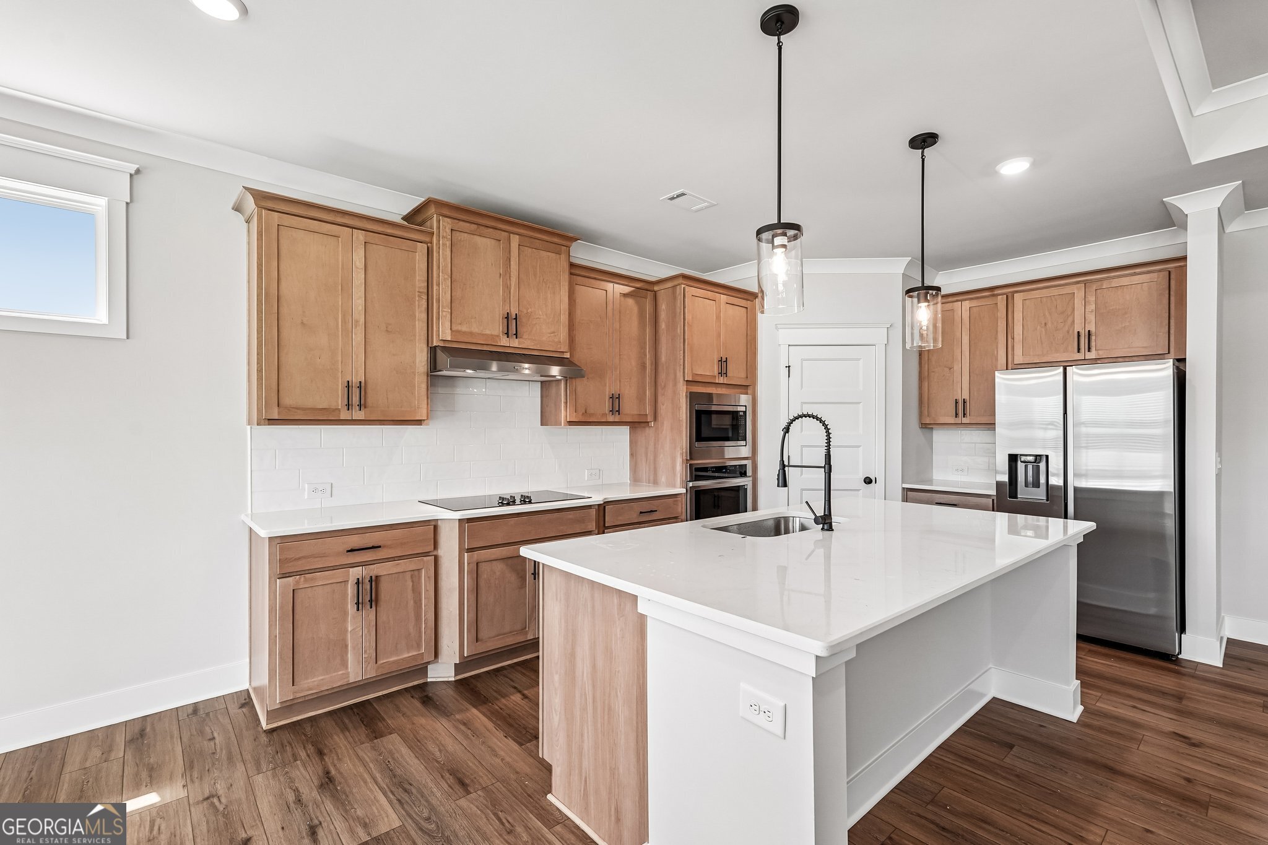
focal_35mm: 16
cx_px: 634
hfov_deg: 96.7
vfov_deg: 73.7
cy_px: 422
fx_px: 563
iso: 800
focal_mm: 16
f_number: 8
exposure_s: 1/60
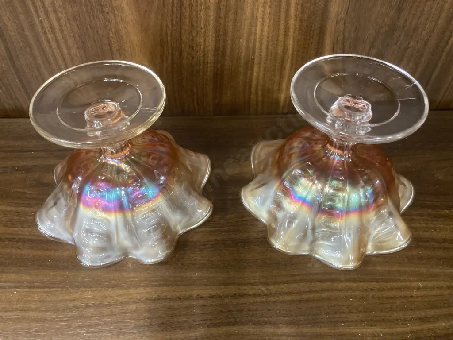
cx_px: 226
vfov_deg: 49.7
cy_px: 170
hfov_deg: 63.4
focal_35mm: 28
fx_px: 366
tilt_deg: -49.8
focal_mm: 3.99
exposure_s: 1/25
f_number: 1.8
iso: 400
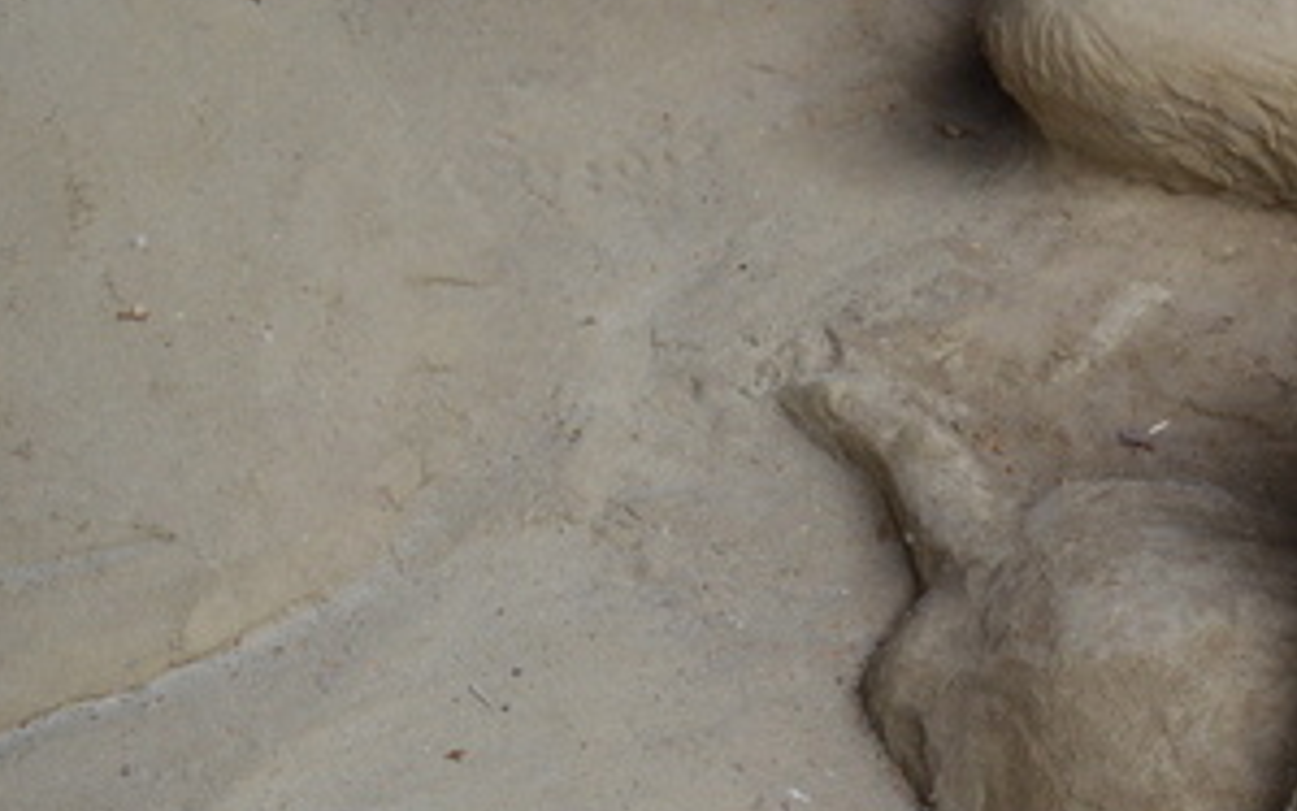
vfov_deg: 11.1
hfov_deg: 16.9
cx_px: 1557
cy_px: 252
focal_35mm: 118
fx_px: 4185
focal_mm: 29
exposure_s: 1/125
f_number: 8
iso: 400
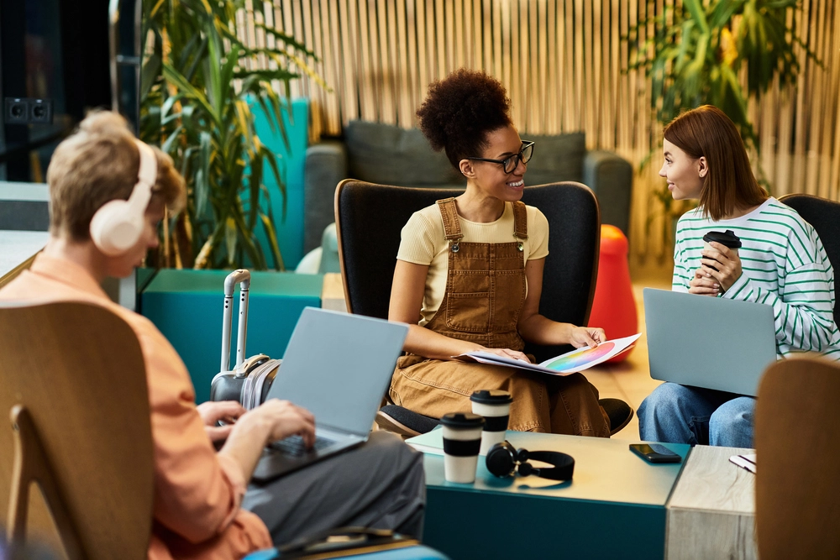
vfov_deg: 16.1
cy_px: 280
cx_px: 420
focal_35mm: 85
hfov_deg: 23.9
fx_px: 1983
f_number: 2.5
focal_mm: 85
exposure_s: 1/200
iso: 800
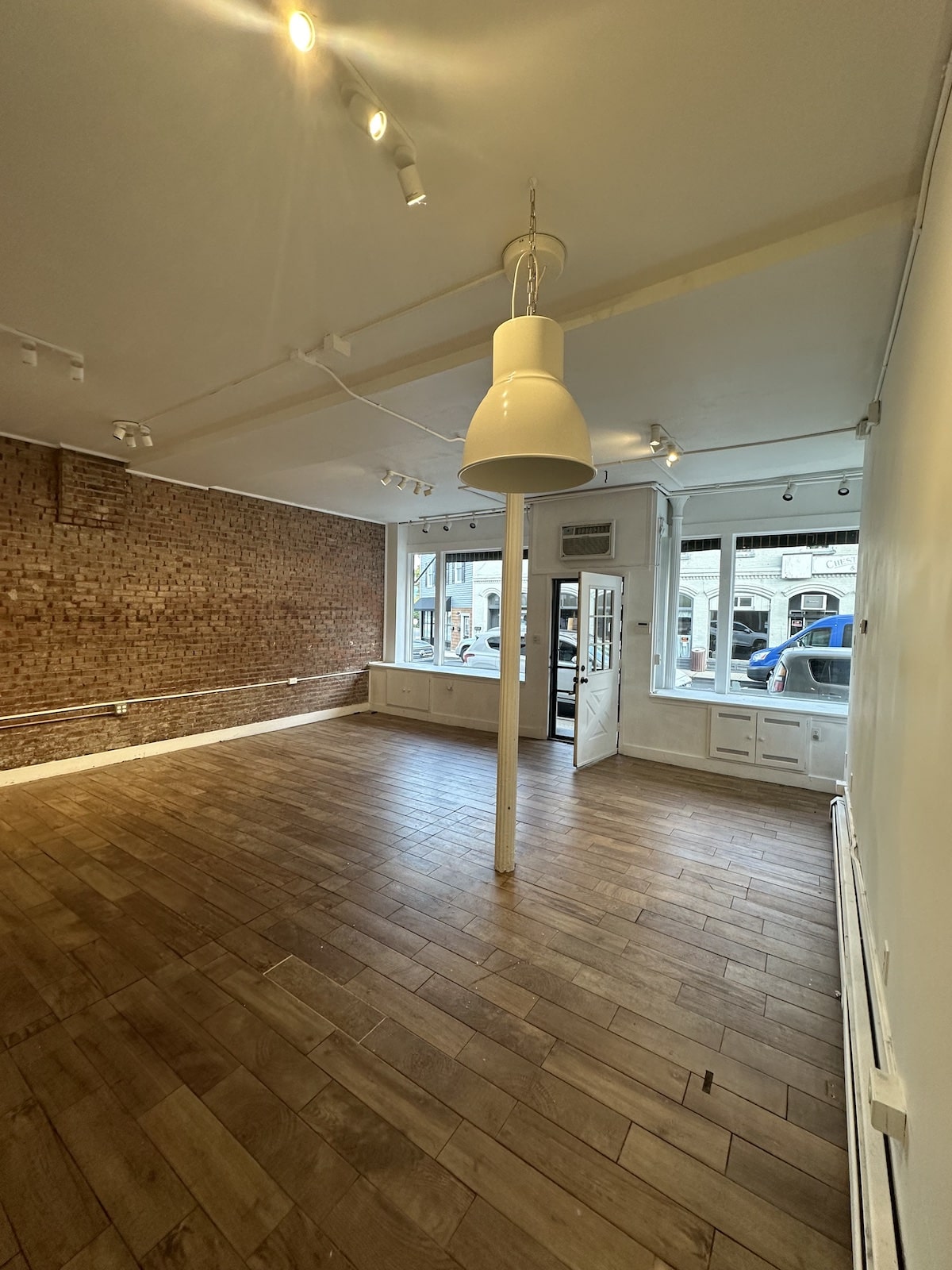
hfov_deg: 85.7
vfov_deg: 102.1
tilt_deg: -1.7
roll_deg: -3.0
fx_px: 513
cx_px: 476
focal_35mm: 14
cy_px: 635
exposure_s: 1/120
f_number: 2.2
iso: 160
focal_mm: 2.22
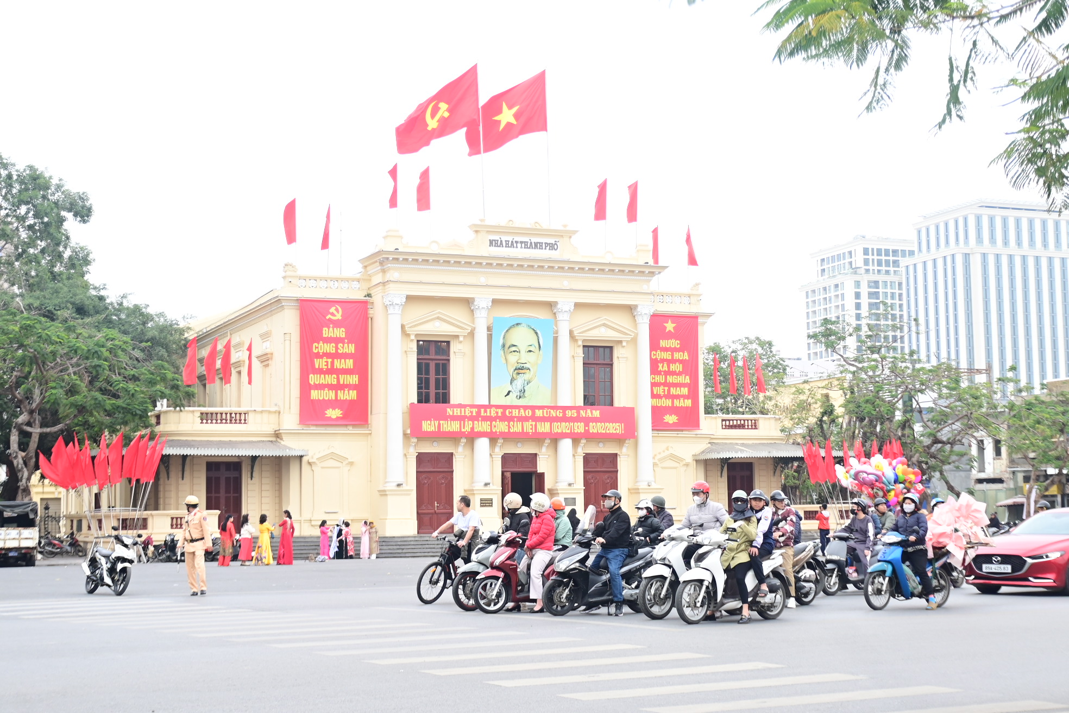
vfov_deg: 26.0
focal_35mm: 52
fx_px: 1544
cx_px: 534
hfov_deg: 38.2
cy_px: 356
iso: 200
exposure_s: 1/200
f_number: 4.2
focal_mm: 35
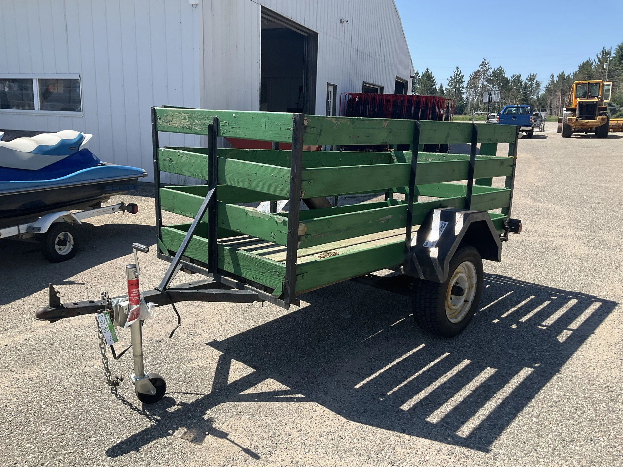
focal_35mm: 29
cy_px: 234
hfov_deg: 61.7
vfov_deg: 48.2
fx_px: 522
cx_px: 312
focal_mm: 3
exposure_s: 1/1342
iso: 25
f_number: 1.8
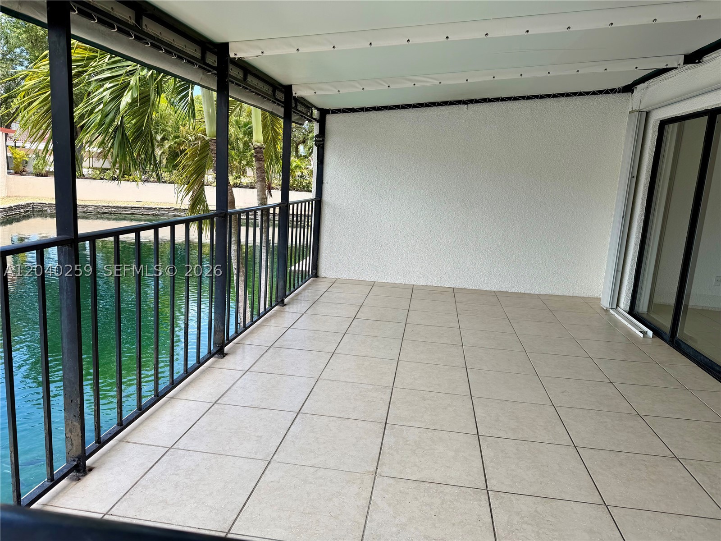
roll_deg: -2.9
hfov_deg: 71.6
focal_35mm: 24
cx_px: 360
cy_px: 270
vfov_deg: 56.8
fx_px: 500
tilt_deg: -10.3
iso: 80
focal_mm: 6.76
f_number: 1.78
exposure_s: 1/1046
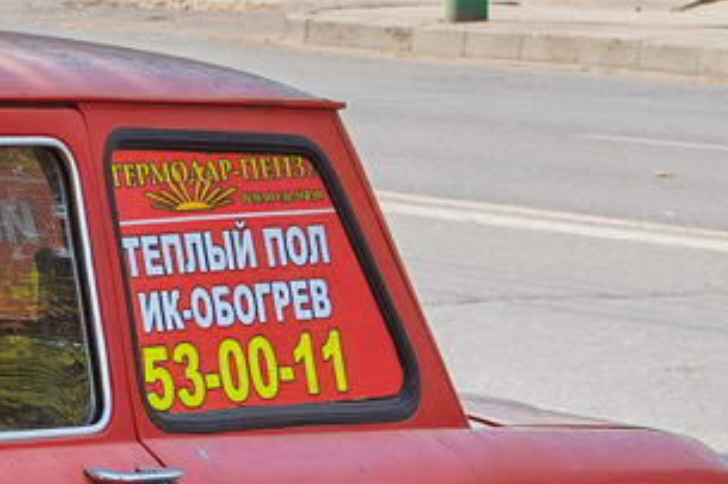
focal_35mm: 258
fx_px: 5224
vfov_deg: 5.3
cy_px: 238
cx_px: -866
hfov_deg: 7.6
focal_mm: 35
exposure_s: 1/250
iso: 200
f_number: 6.3
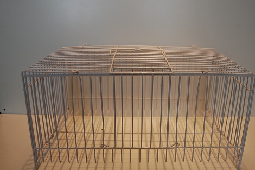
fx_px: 251
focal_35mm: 36
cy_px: 87
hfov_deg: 53.8
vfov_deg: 37.3
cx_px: 128
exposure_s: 1/100
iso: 400
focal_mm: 23
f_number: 5
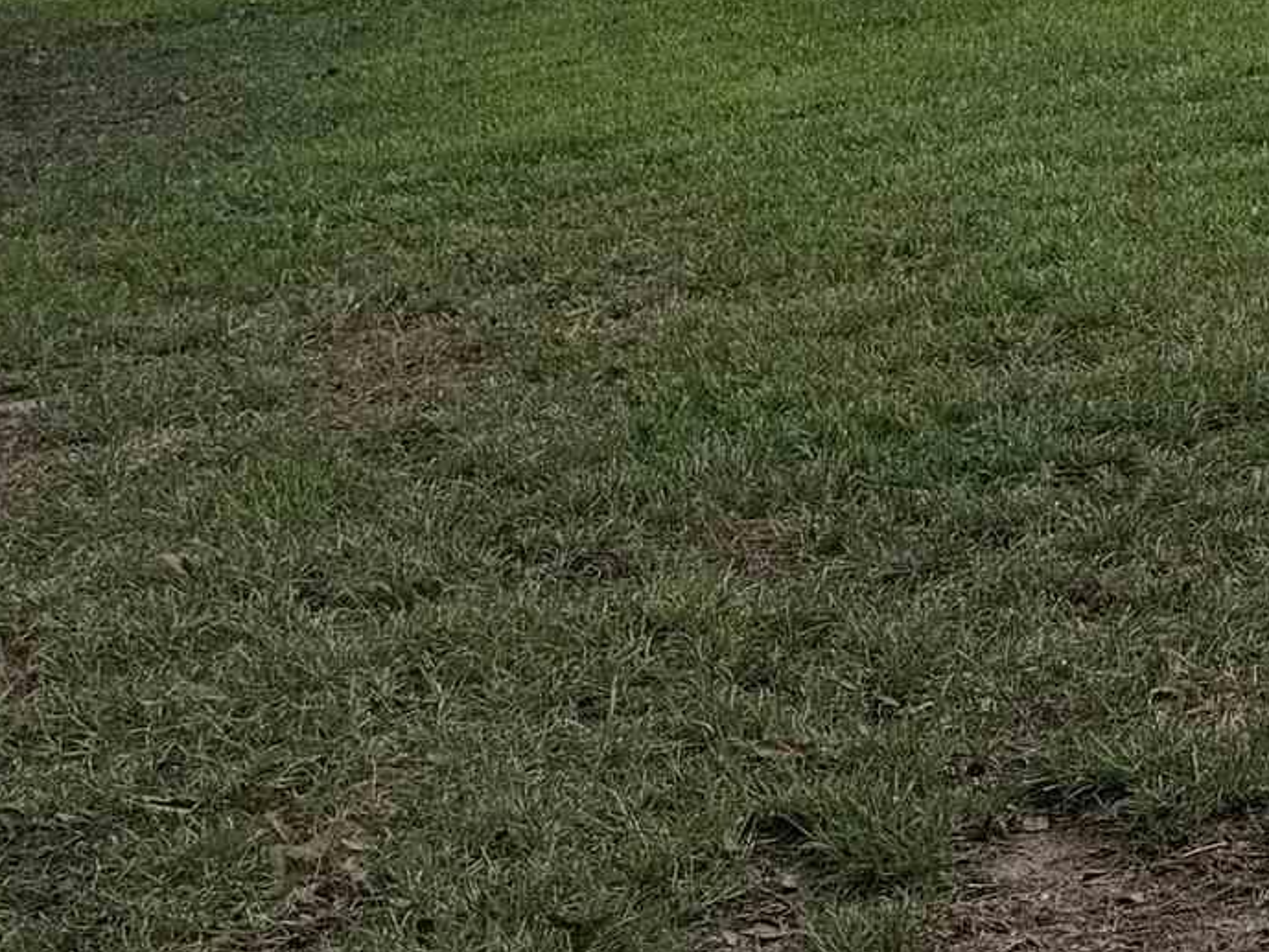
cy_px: -276
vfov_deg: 13.4
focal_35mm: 107
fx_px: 3923
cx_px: 2514
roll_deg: +1.1
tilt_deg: -2.5
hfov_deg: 15.0
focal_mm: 6.76
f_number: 1.78
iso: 80
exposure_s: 1/979
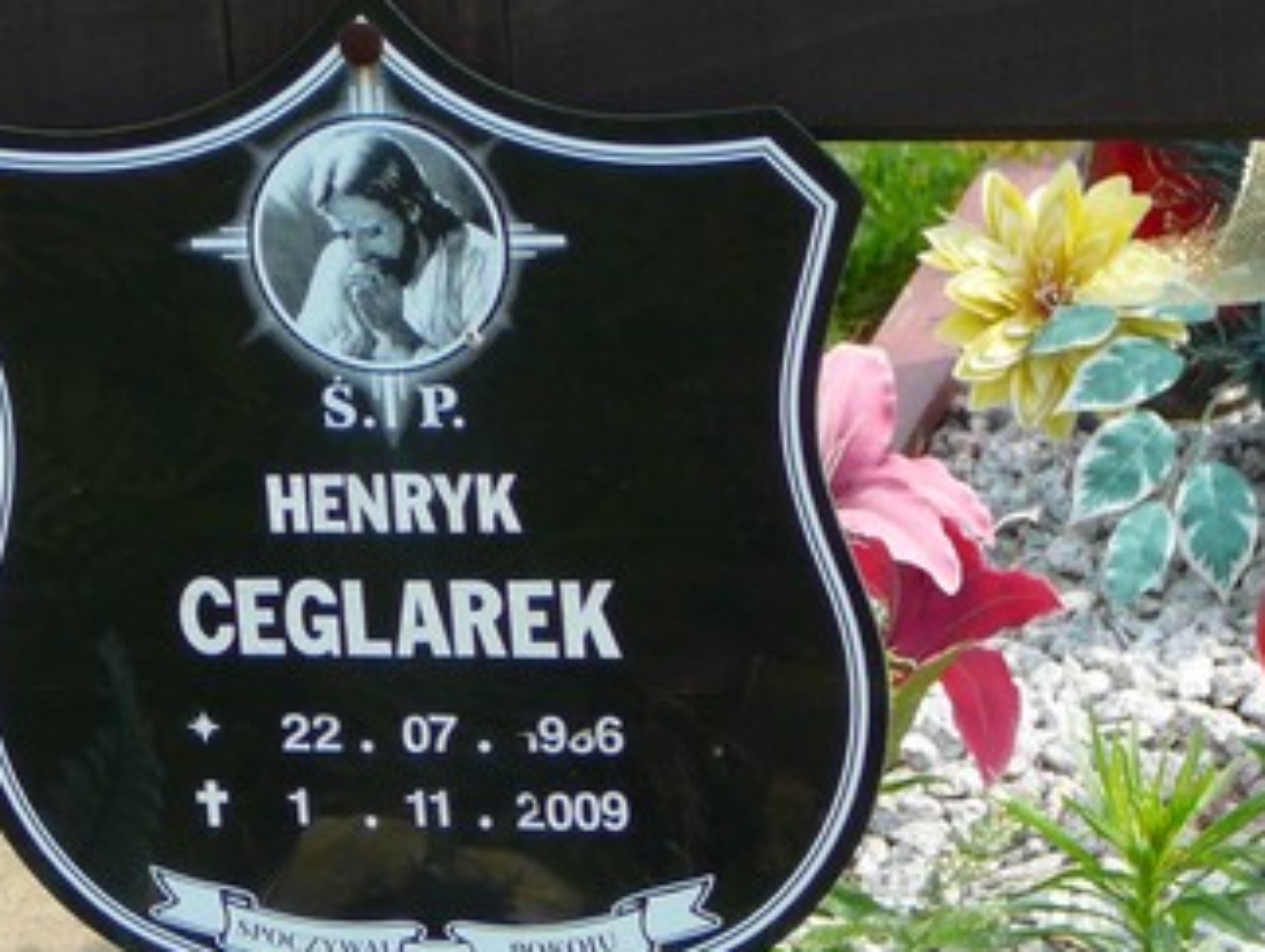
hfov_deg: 10.5
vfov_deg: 7.9
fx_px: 6878
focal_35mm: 188
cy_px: 588
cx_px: 219
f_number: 3.9
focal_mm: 14.1
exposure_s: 1/400
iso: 80
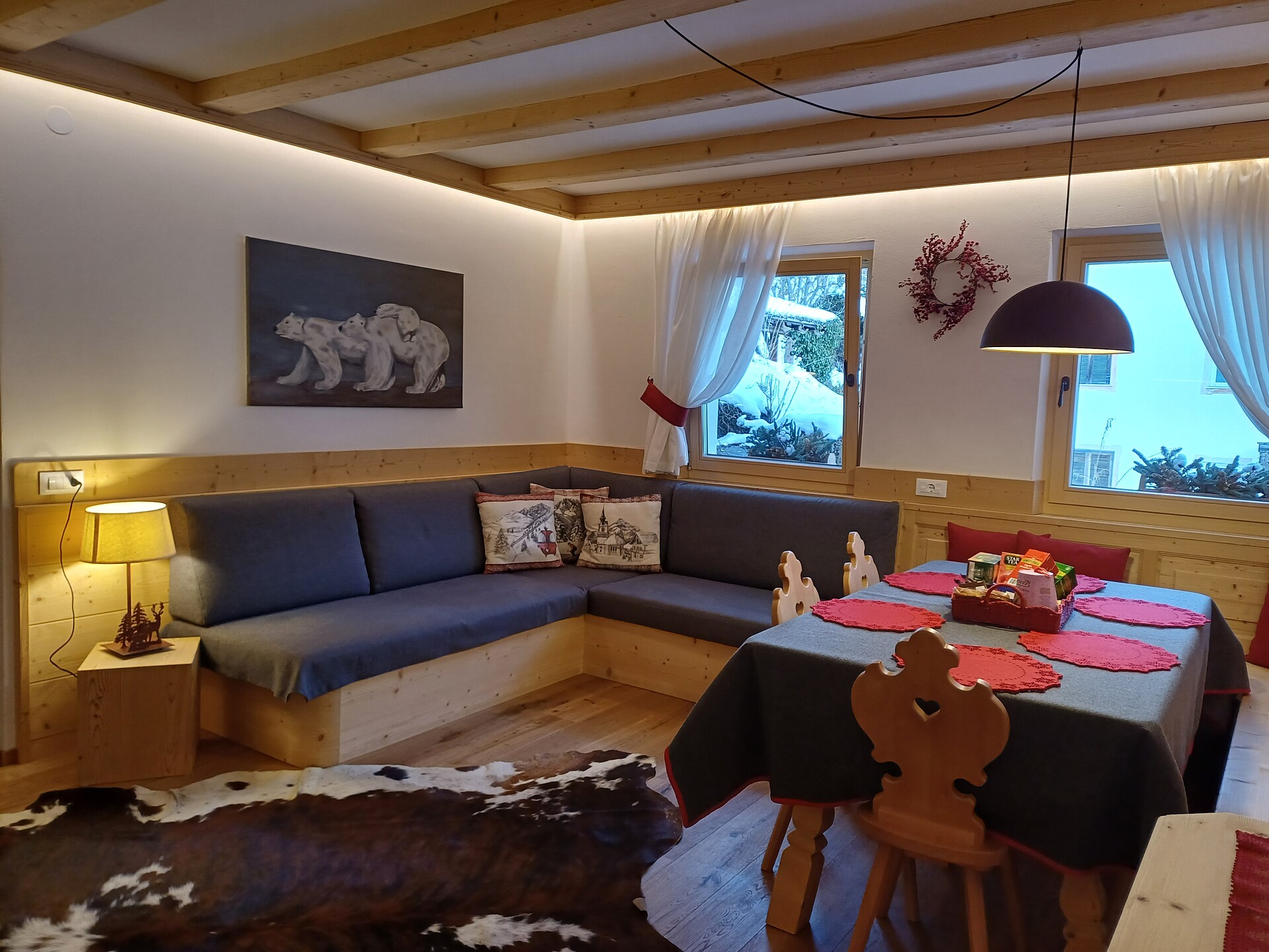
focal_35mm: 25
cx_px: 634
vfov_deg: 54.9
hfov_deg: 69.4
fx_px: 916
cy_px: 476
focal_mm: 4.65
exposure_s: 1/50
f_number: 1.8
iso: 100
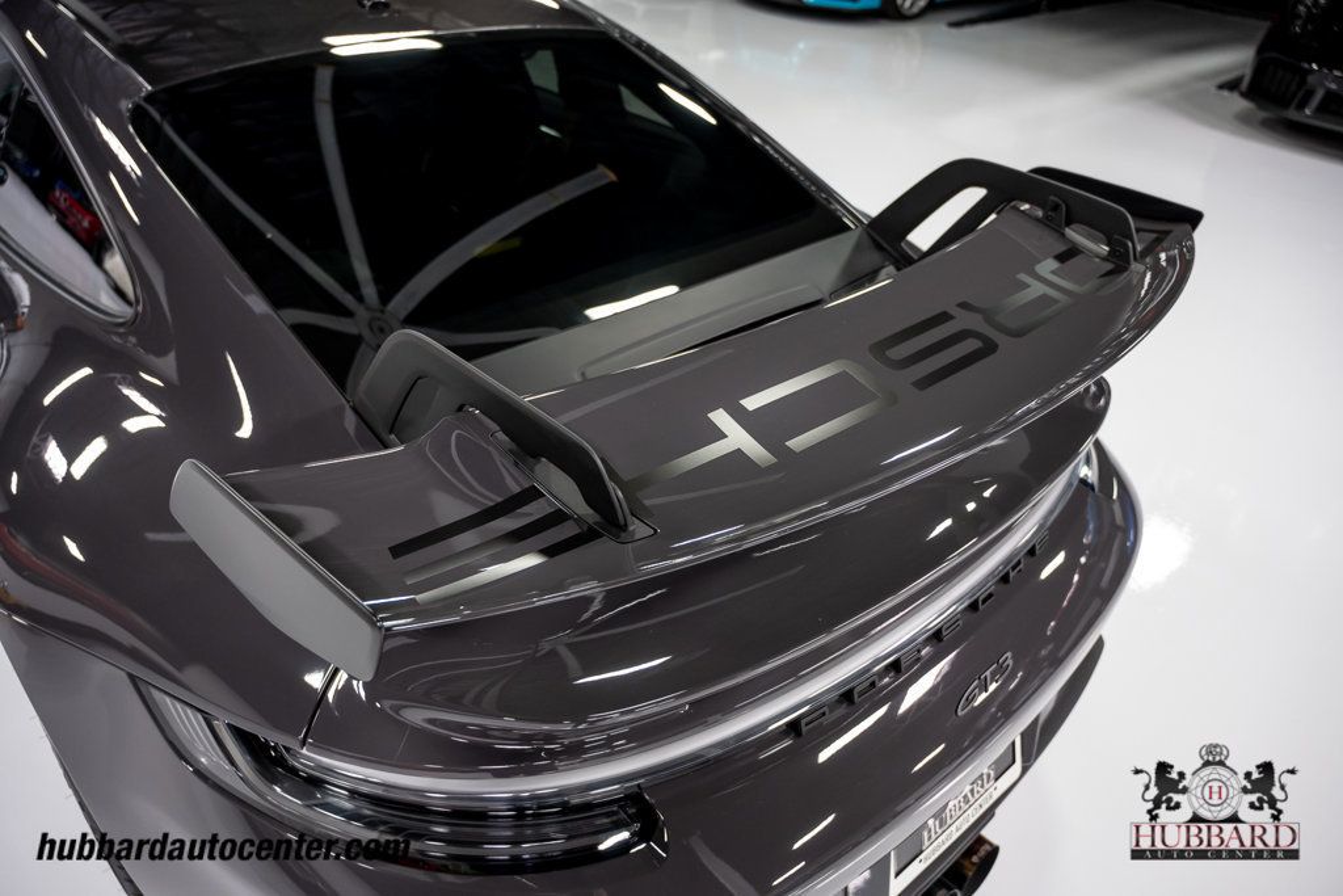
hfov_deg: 73.7
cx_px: 672
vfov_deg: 53.1
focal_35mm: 24
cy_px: 448
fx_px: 895
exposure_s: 1/60
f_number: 4
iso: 800
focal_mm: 24
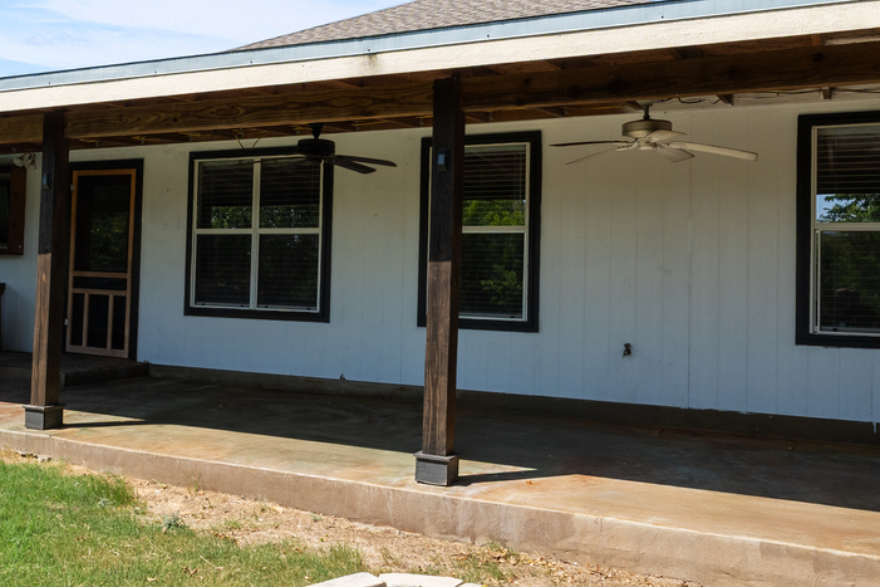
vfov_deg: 35.9
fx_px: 904
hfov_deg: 51.2
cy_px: 284
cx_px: 315
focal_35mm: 37
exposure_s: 1/100
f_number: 10
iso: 250
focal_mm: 16
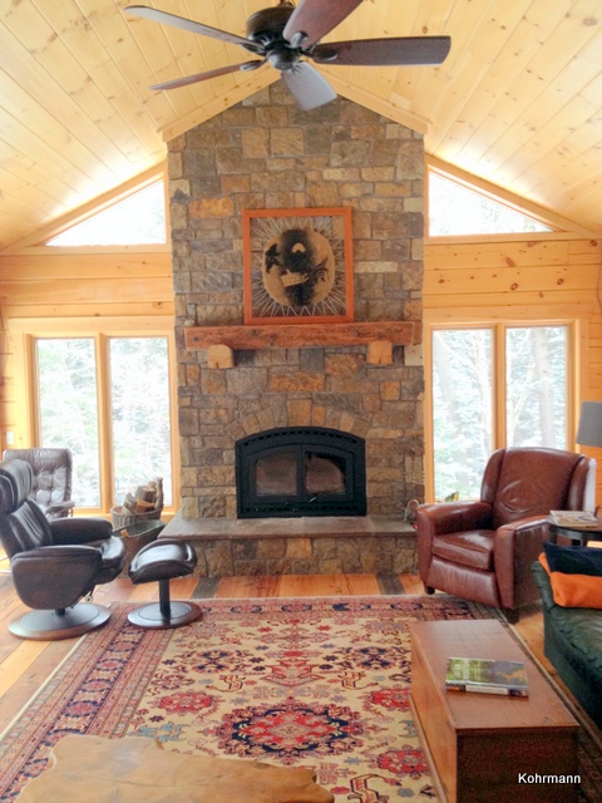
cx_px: 301
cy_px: 402
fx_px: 812
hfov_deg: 40.7
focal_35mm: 35
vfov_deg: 52.6
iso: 100
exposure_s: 1/20
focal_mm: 4.28
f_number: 2.4
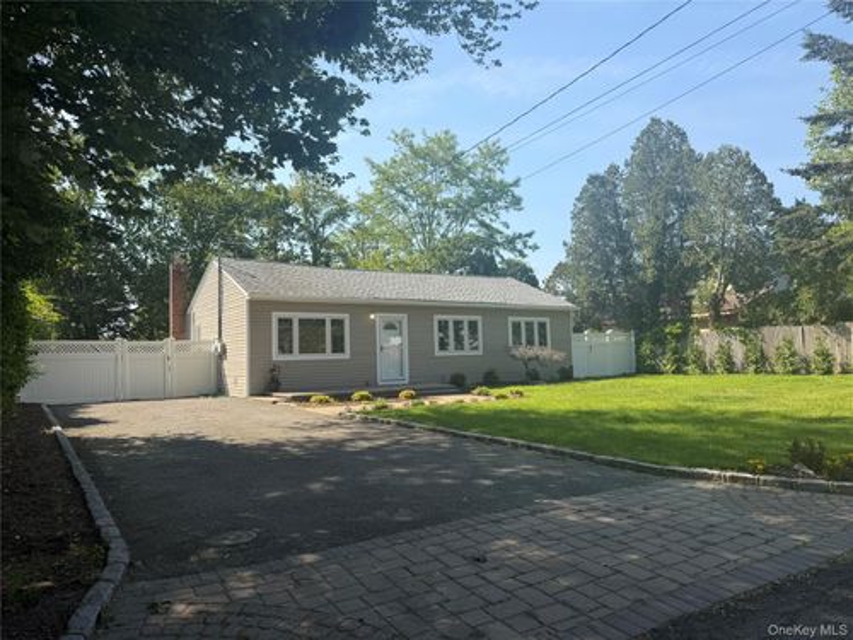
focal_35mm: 24
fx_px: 591
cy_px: 320
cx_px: 426
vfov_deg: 56.8
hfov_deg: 71.6
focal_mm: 6.76
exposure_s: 1/2370
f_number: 1.78
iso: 80
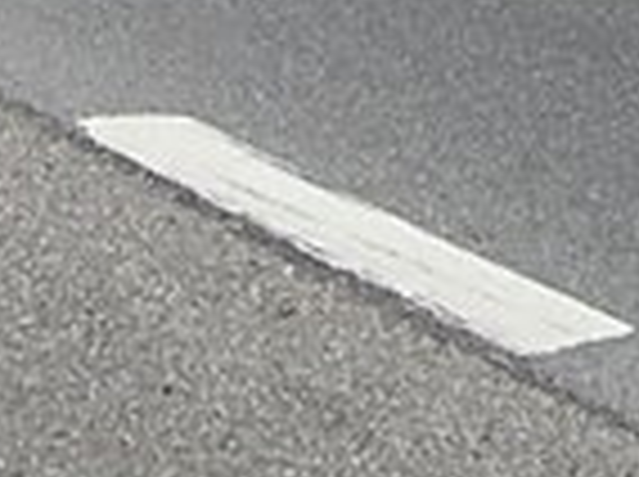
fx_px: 2967
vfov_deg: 8.7
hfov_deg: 12.3
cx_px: 270
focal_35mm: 161
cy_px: -490
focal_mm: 6.2
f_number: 4.3
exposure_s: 1/200
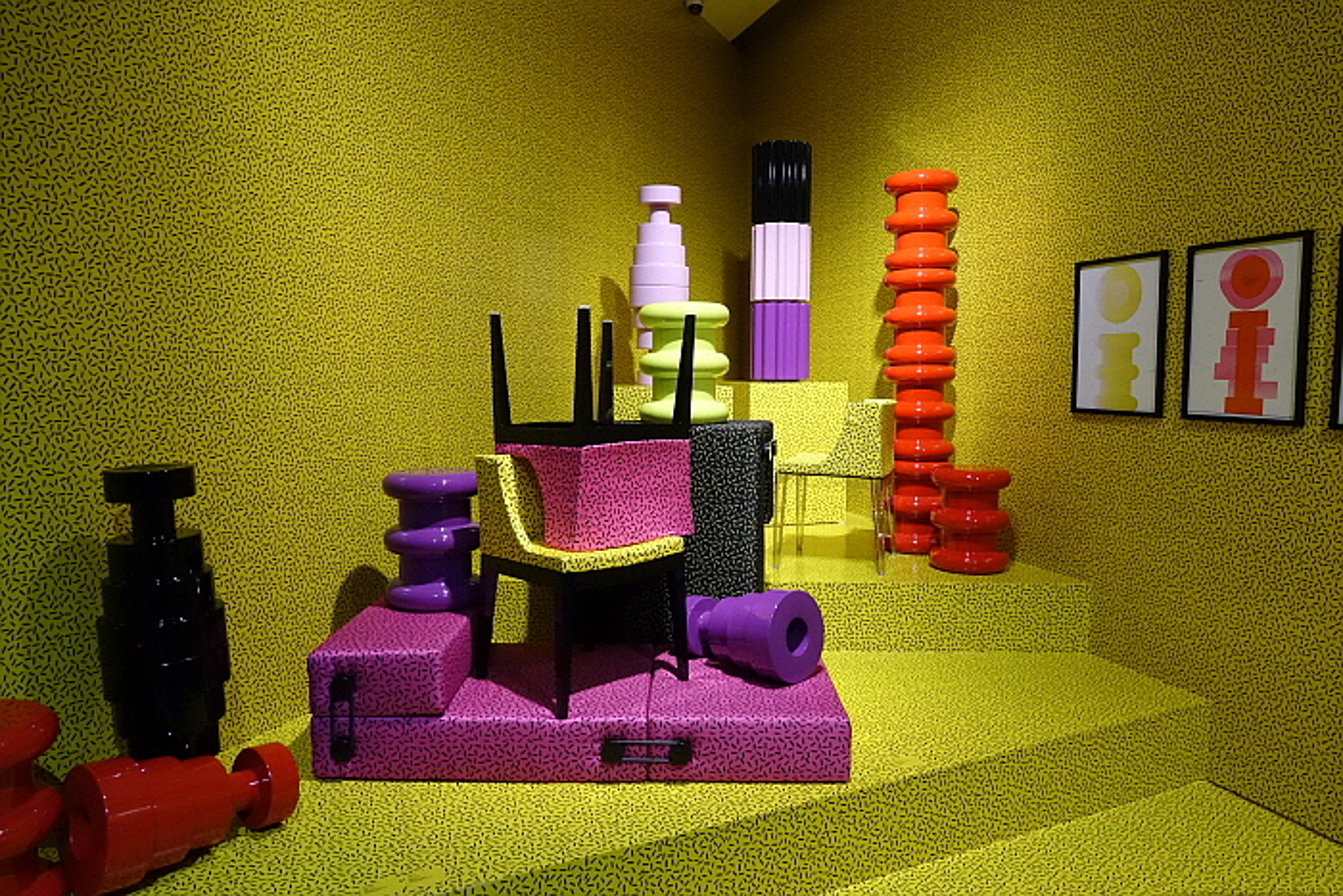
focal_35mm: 24
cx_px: 672
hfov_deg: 73.7
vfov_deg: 53.2
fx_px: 895
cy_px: 448
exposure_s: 1/250
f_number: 2.4
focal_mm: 8.8
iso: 1600
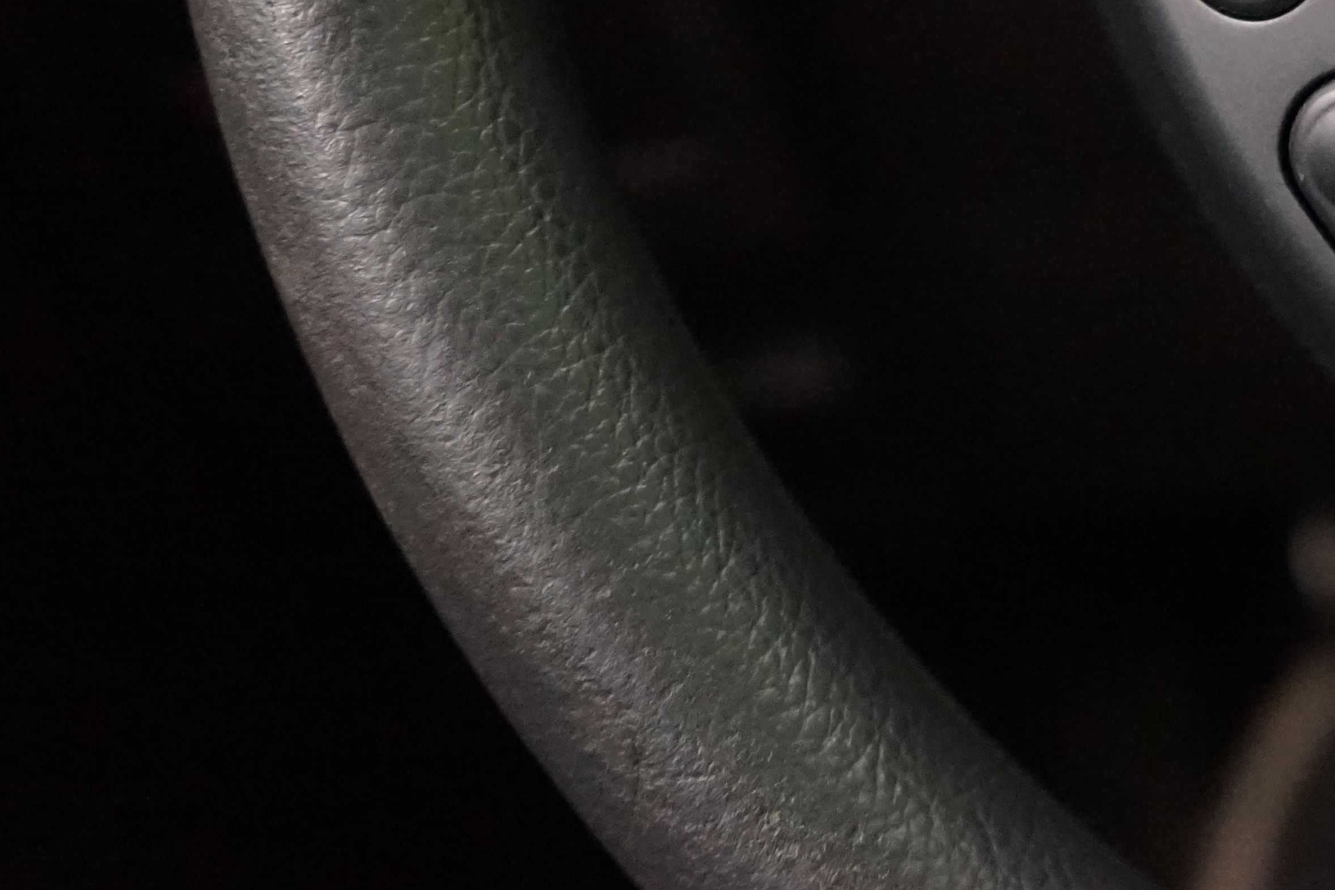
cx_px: 1513
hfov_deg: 26.0
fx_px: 2633
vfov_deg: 18.1
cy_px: -219
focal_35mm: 71
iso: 6400
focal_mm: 28
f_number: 3.5
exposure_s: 1/60
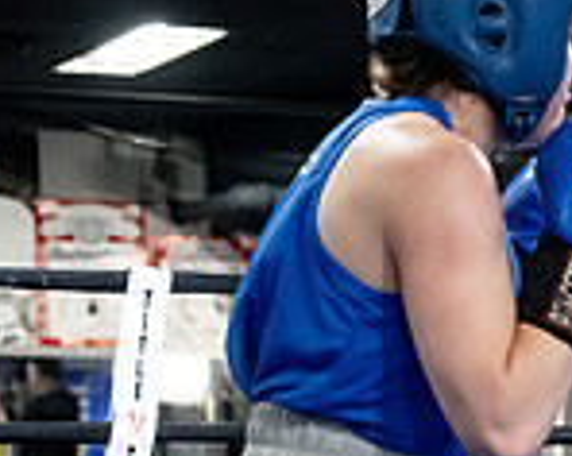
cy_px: 427
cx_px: 823
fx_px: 3178
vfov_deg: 8.2
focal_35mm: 188
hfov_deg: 10.0
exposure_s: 1/1000
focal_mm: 51
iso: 8000
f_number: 2.8
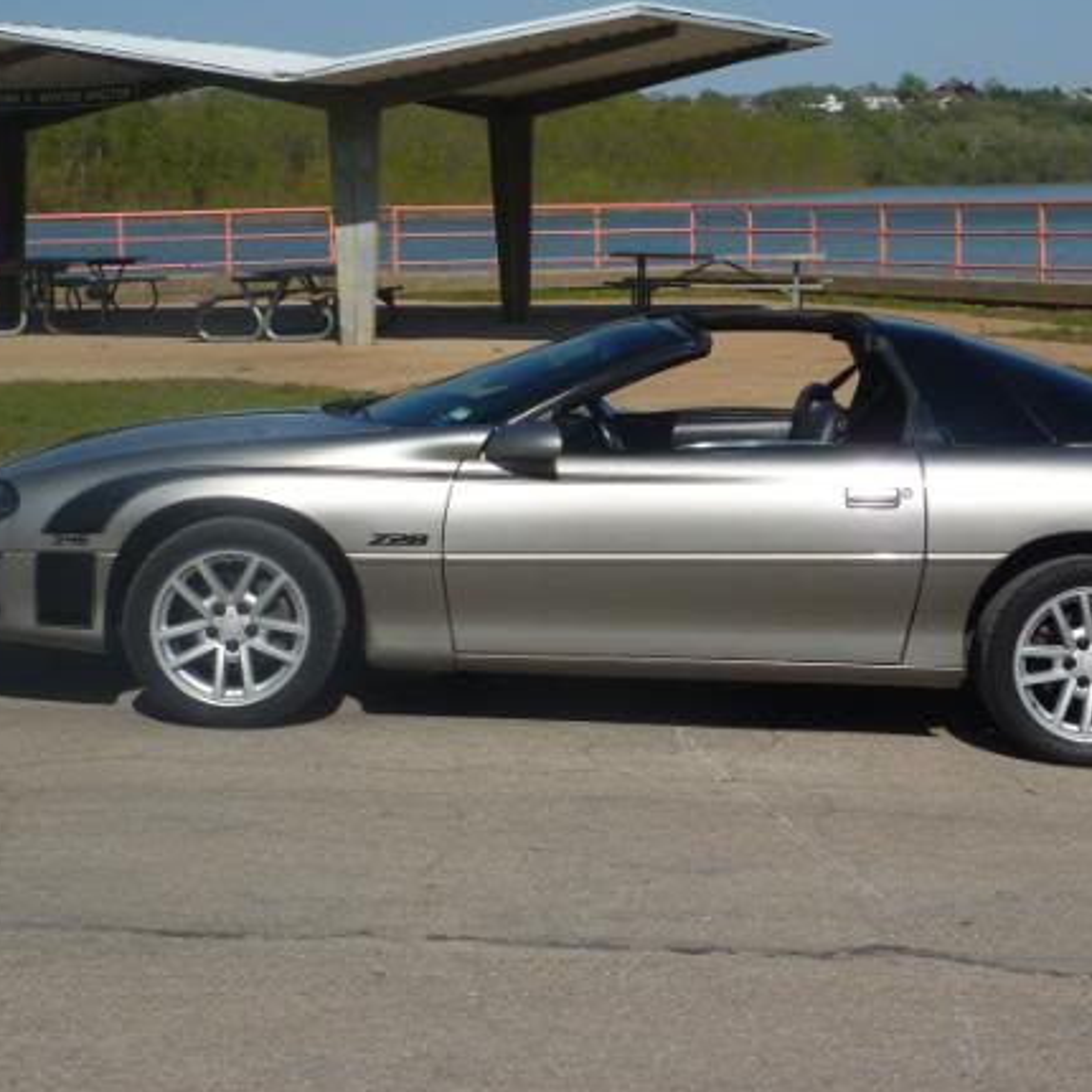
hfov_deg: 24.9
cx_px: 731
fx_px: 2463
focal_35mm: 69
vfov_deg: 24.9
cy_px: 376
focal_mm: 6.9
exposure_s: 1/640
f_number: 5.6
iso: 80
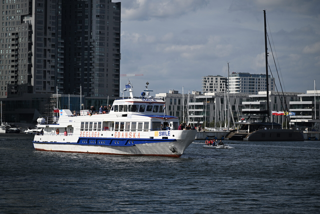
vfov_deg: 11.4
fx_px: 1067
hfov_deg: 17.1
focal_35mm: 120
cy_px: 107
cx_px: 160
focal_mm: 120
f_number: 4
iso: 100
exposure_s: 1/2000
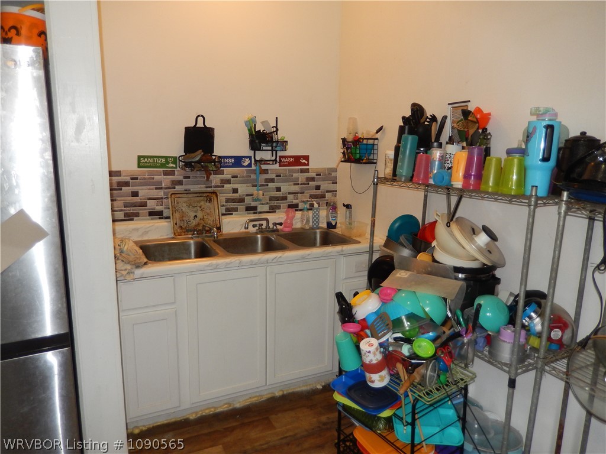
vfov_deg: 54.9
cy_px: 227
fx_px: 438
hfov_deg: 69.4
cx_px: 303
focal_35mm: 25
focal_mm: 4.5
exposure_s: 1/30
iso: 200
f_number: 3.4
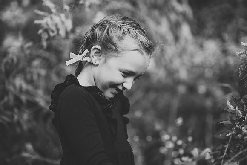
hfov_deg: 23.9
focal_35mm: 85
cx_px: 124
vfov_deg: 16.1
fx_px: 583
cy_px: 82
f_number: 1.8
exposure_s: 1/640
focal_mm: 85
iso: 200
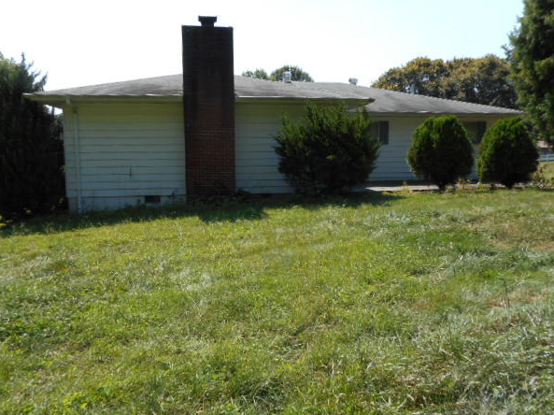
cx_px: 274
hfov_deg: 65.4
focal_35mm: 27
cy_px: 194
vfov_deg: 51.3
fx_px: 432
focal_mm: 4.5
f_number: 3.7
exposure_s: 1/400
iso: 80
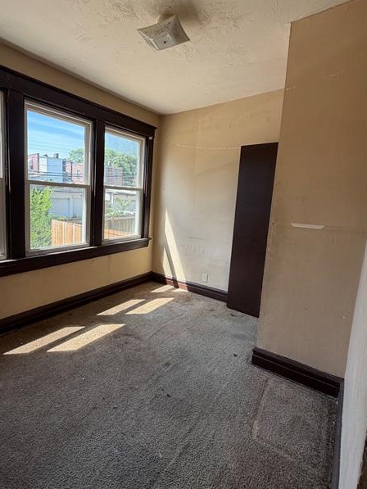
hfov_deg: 70.6
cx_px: 140
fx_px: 254
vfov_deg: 87.7
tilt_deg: -8.6
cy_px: 233
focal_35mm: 18
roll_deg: -2.9
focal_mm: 2.22
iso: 50
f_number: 2.2
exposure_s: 1/127
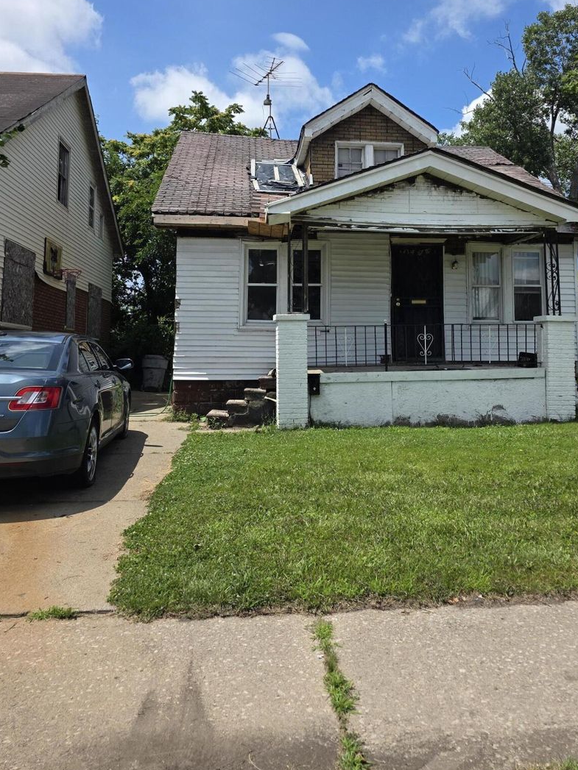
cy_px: 303
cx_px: 350
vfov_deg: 59.4
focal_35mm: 30
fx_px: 668
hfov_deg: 46.5
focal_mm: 6.3
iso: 80
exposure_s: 1/7626
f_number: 1.7
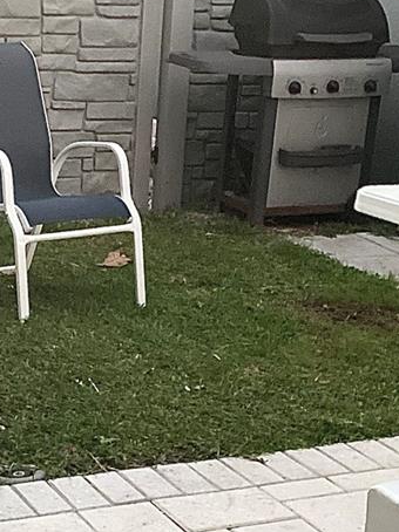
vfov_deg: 23.7
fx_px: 1261
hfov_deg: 17.7
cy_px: 367
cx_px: 40
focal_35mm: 82
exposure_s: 1/40
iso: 250
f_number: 2.4
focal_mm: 3.3
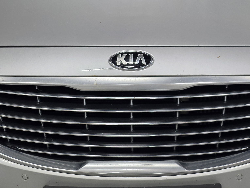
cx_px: 159
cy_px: 41
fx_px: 433
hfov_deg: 32.0
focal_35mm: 60
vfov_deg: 24.1
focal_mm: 6.25
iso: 160
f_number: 1.7
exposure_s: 1/120
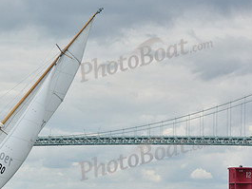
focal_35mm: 200
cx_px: 30
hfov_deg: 9.8
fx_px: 1457
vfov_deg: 7.4
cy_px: 120
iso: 250
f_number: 8
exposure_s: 1/1000
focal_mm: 95
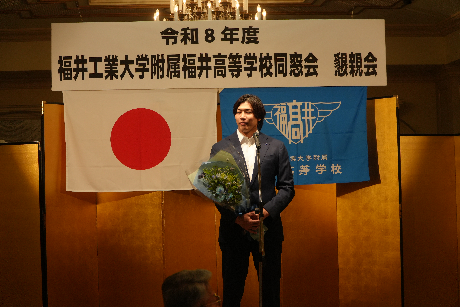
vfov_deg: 17.8
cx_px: 230
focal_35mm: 76
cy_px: 154
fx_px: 977
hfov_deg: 26.5
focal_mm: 51
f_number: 4
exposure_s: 1/160
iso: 500
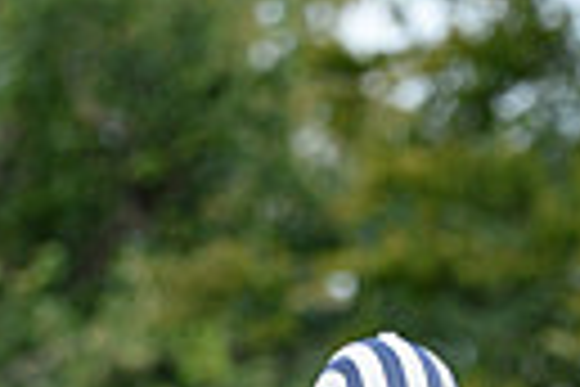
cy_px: 1138
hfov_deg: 1.4
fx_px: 23875
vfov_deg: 0.9
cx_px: 355
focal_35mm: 1482
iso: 800
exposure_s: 1/1000
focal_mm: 330
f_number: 6.3
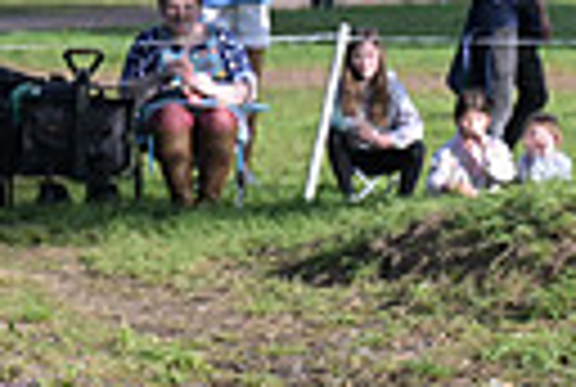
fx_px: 9414
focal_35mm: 587
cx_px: 1224
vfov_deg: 2.4
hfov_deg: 3.5
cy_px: 313
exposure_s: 1/1250
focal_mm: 130
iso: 560
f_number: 5.6
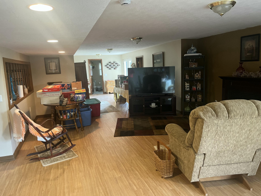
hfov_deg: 67.3
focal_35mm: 26
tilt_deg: -8.5
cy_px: 98
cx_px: 130
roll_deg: +2.3
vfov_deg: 53.0
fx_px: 196
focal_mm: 5.1
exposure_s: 1/60
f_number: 1.6
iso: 400
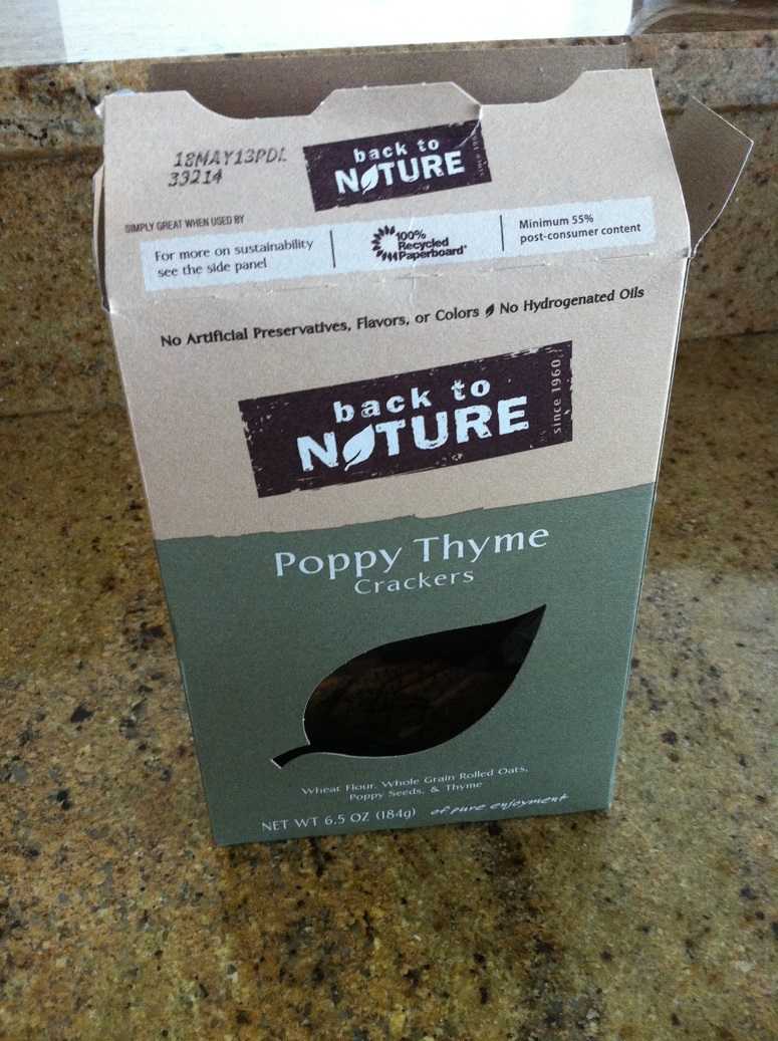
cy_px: 520
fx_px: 1051
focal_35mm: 35
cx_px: 389
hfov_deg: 40.6
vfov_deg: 52.7
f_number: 2.8
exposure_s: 1/15
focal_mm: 3.85
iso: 200
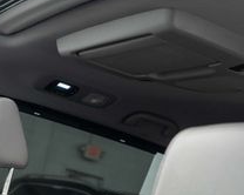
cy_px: 55
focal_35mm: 81
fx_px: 584
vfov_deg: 18.8
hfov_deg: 23.2
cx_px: 47
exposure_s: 1/40
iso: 800
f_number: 3.2
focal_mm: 28
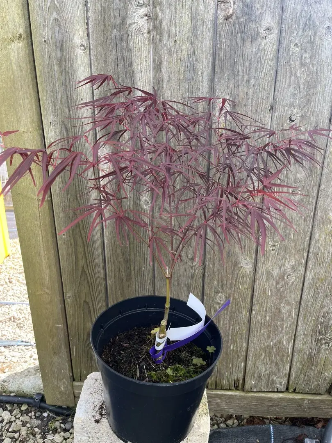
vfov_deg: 67.3
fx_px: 332
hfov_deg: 53.1
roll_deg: +0.2
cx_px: 166
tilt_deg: -20.5
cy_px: 222
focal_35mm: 26
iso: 40
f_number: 1.6
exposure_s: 1/214
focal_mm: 5.1
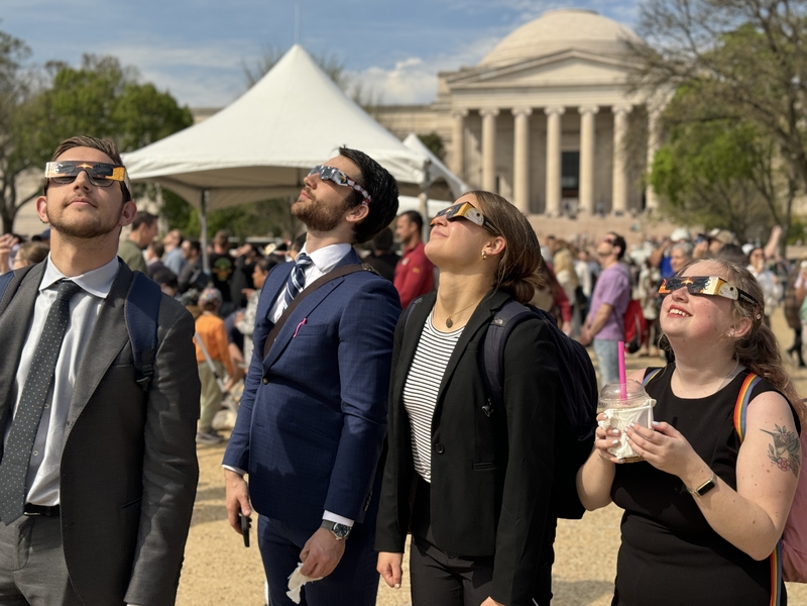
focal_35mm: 48
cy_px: 303
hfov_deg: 39.7
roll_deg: +0.6
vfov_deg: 30.3
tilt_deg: -2.6
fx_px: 1119
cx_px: 404
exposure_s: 1/442
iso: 64
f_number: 1.78
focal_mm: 6.76
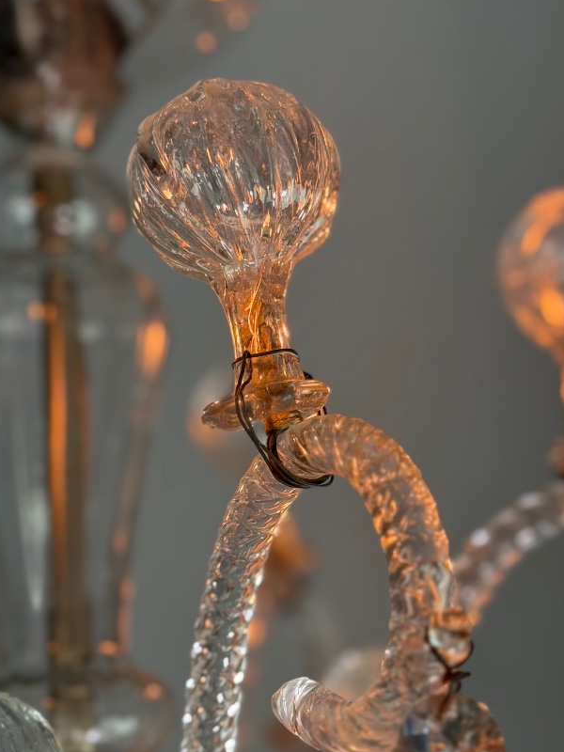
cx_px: 297
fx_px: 1564
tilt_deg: +11.3
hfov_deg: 20.4
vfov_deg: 27.0
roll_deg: +1.6
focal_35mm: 72
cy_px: 395
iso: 200
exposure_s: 1/100
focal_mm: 6.76
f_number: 1.78
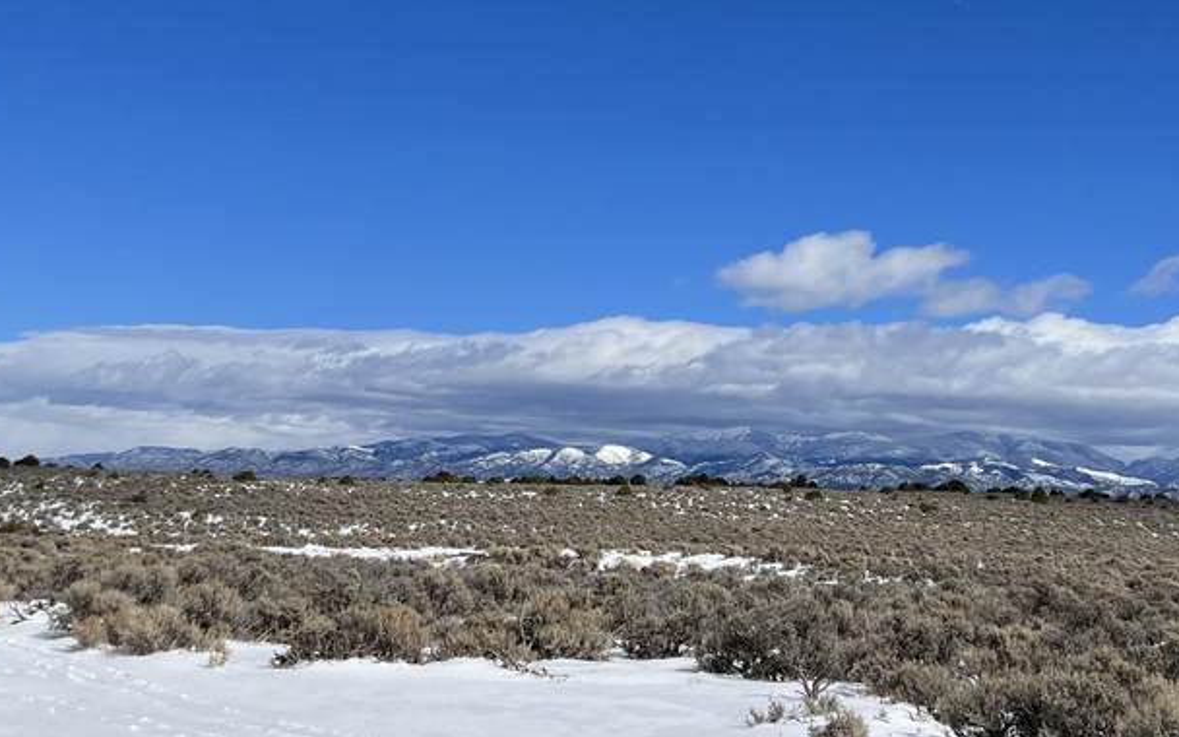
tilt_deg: +9.7
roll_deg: -2.0
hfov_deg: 35.1
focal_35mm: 58
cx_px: 659
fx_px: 1864
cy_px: 151
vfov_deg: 22.1
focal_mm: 5.7
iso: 50
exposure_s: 1/11364
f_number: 1.5
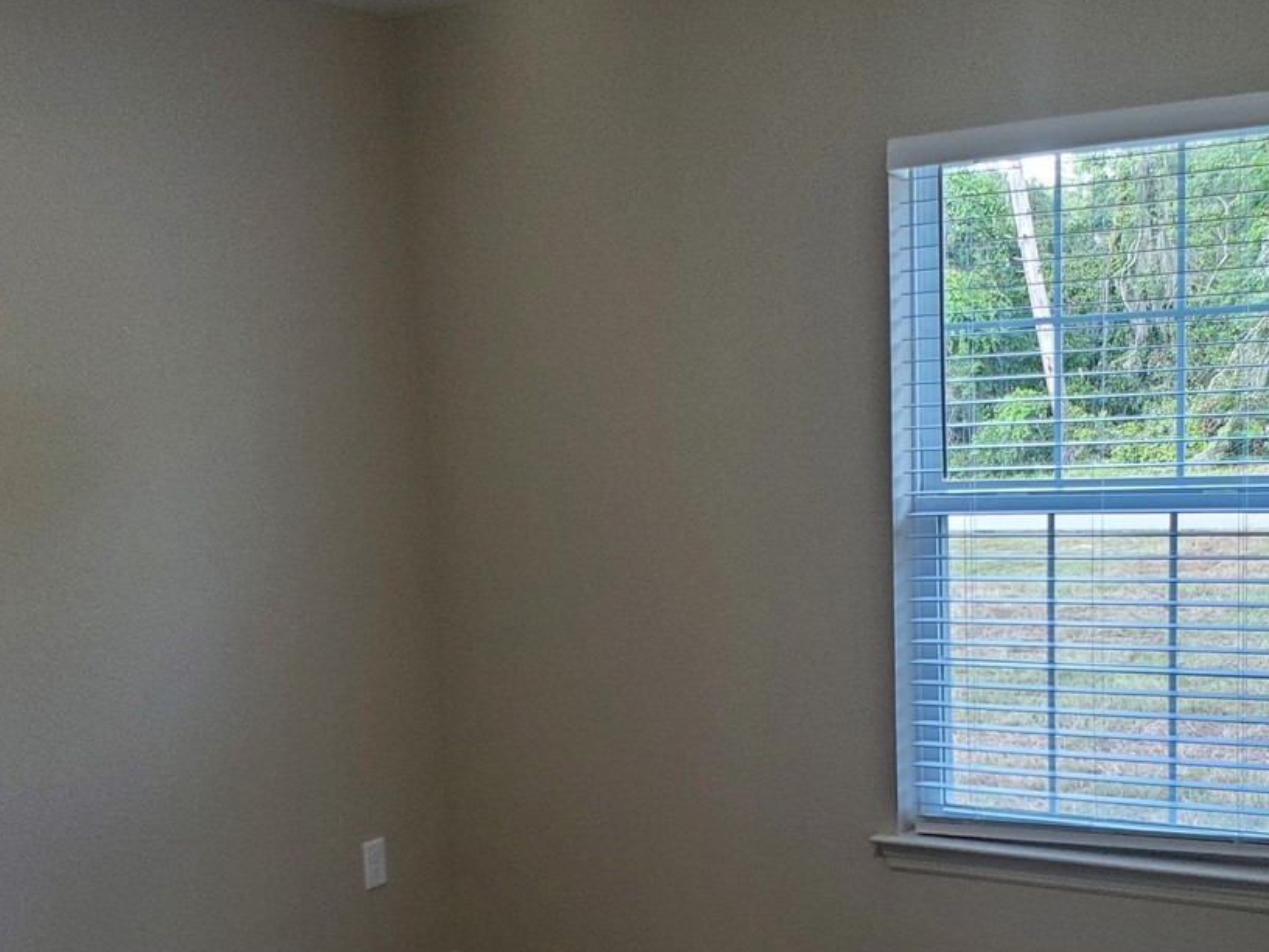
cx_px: 675
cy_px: 688
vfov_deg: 28.2
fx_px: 1870
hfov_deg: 37.5
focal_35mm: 51
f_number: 2.4
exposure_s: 1/60
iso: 320
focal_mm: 4.3
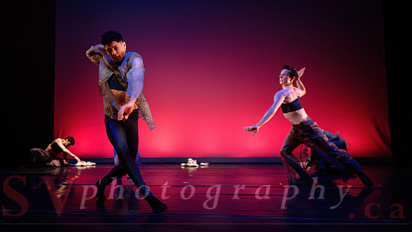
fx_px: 317
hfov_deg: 65.6
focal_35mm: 29
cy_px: 128
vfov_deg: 40.0
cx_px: 174
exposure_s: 1/400
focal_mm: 24
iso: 1000
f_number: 1.4
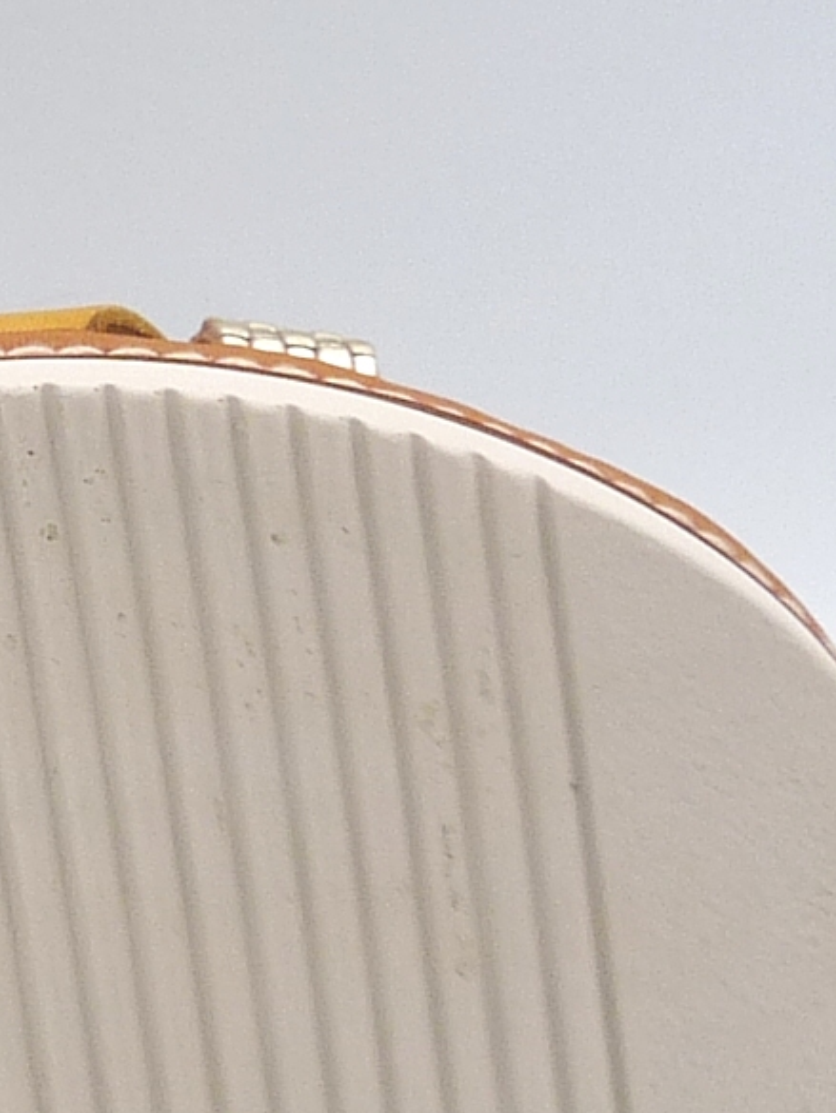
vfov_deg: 13.6
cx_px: -312
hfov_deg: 10.0
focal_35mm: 145
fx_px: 4667
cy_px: 624
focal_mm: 5.4
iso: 100
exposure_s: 1/200
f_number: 4.5
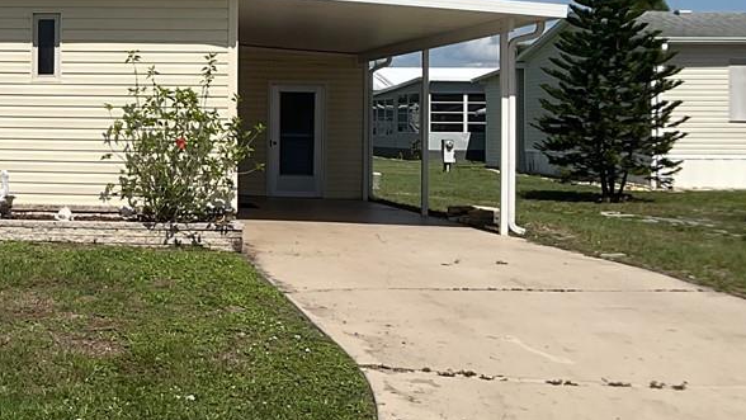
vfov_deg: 14.0
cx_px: -89
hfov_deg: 23.1
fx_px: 1701
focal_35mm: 86
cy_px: 99
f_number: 1.8
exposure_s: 1/3788
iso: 16
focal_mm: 3
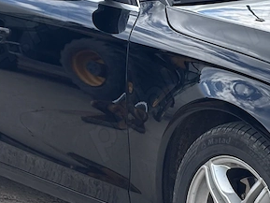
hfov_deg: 10.8
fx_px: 1405
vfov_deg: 8.3
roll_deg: +3.2
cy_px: 93
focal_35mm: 180
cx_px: 296
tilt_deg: -10.0
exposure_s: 1/1205
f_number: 1.6
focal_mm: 5.96
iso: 40
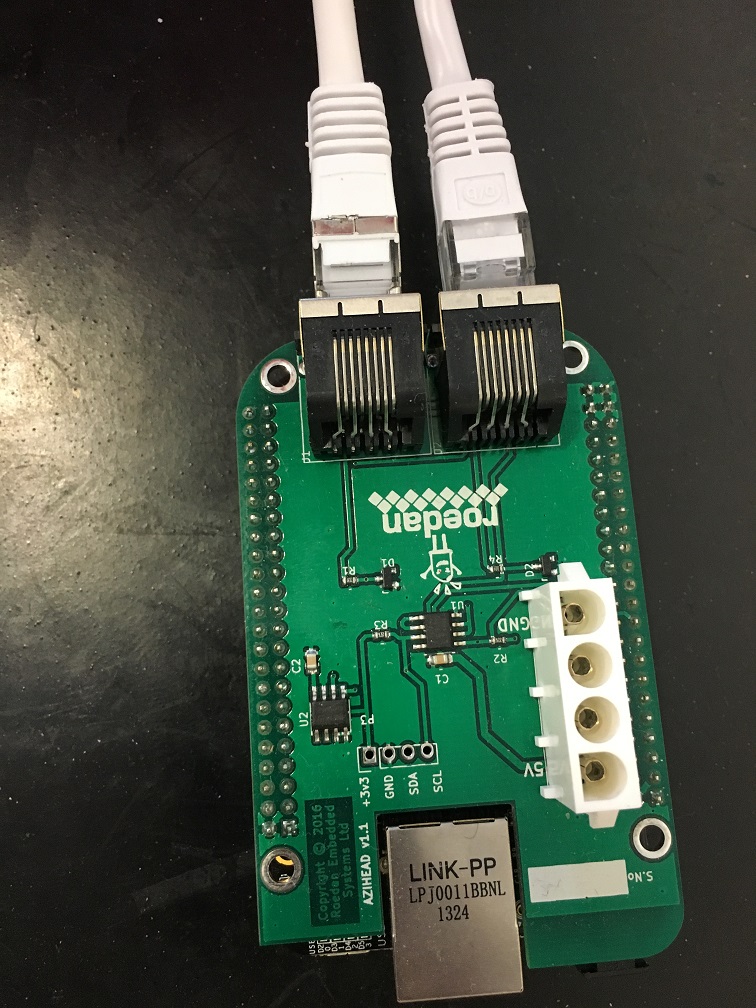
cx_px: 378
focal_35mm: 29
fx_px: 844
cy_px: 504
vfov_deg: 61.7
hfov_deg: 48.2
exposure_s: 1/25
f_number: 2.2
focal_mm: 4.15
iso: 200
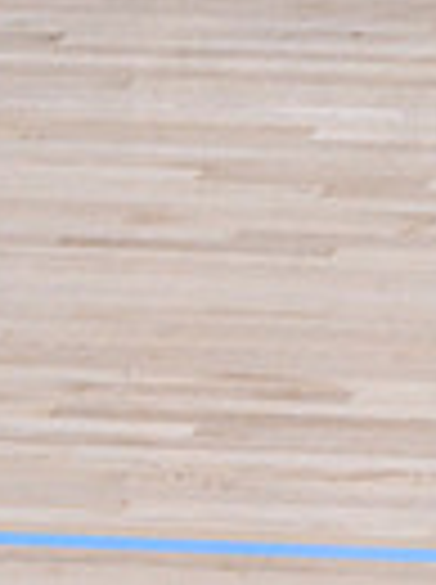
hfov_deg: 2.0
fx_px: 12603
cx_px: 128
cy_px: -716
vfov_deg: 2.6
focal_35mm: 748
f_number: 3.2
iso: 6400
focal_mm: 116
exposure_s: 1/1250
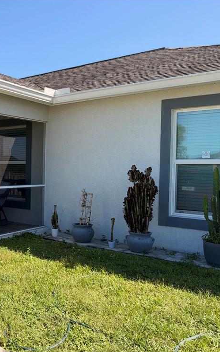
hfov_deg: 34.0
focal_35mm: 35
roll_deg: +0.1
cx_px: 17
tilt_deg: -2.2
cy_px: 179
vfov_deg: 55.3
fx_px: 336
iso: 80
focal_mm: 6.93
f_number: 1.8
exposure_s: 1/3096
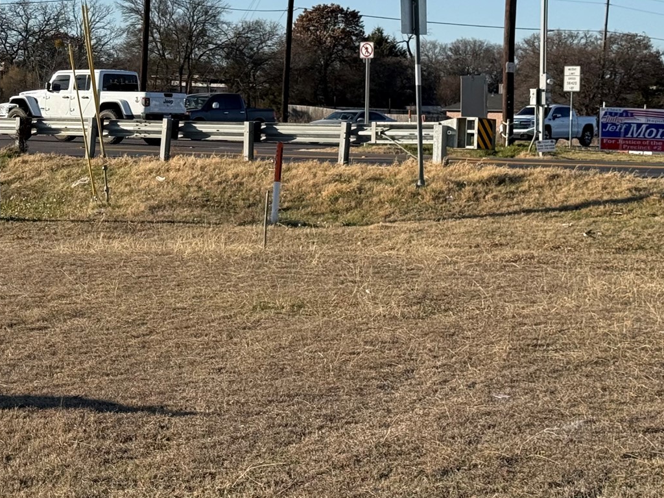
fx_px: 1841
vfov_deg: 15.3
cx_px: 54
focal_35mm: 96
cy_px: 78
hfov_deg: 20.0
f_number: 1.78
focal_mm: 6.76
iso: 64
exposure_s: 1/4878
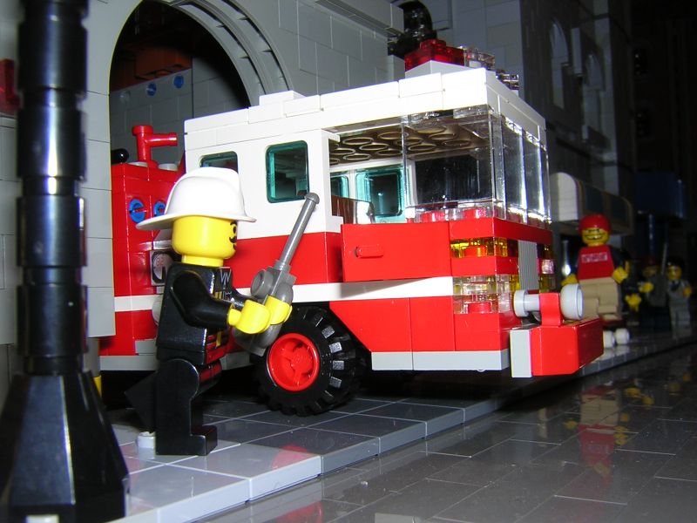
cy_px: 262
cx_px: 348
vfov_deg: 39.7
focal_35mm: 36
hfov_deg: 51.4
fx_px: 725
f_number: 5.2
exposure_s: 1/60.1
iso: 100
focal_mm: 4.7
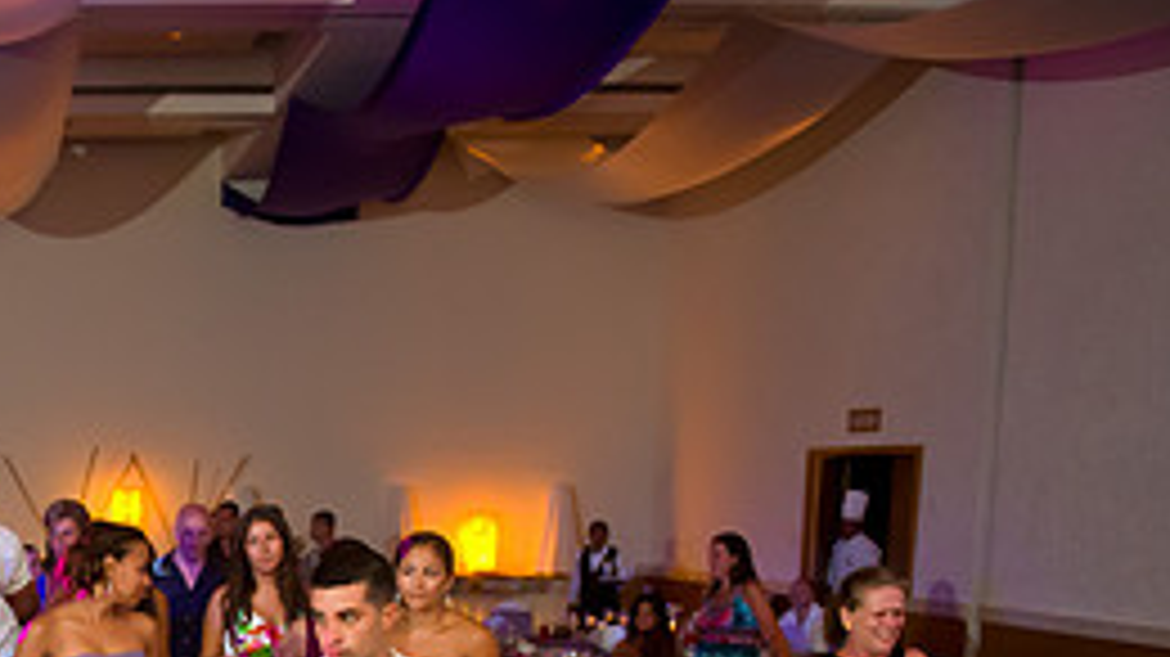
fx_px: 1737
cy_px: 788
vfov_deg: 20.1
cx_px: -63
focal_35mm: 56
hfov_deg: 33.3
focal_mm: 24
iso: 1600
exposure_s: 1/125
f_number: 3.2
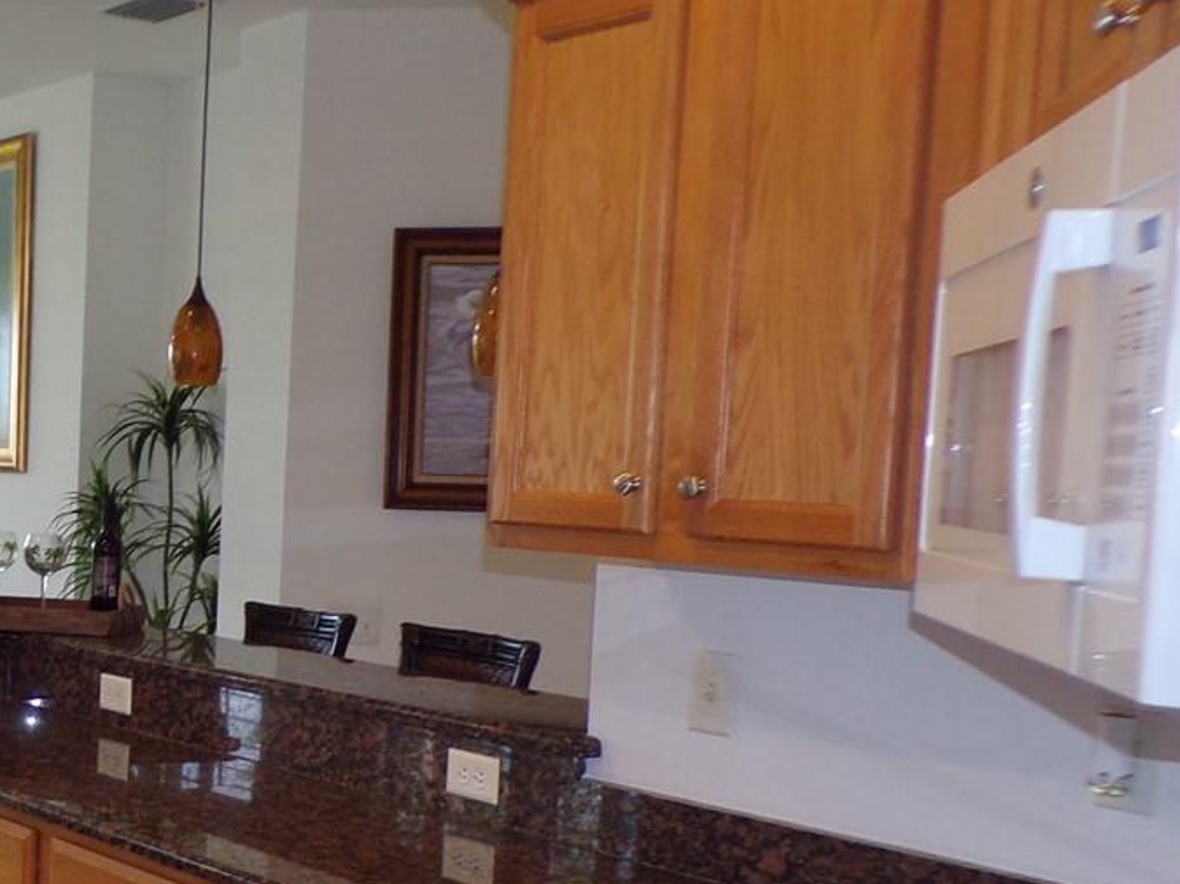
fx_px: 1942
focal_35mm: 57
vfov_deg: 25.5
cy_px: 600
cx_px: 68
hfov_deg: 31.8
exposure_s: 1/34
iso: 171
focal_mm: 4.3
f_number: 3
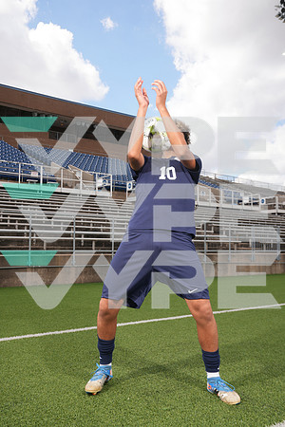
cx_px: 142
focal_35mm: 36
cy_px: 214
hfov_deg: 36.9
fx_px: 427
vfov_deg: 53.1
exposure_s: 1/200
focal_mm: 36
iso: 100
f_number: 7.1
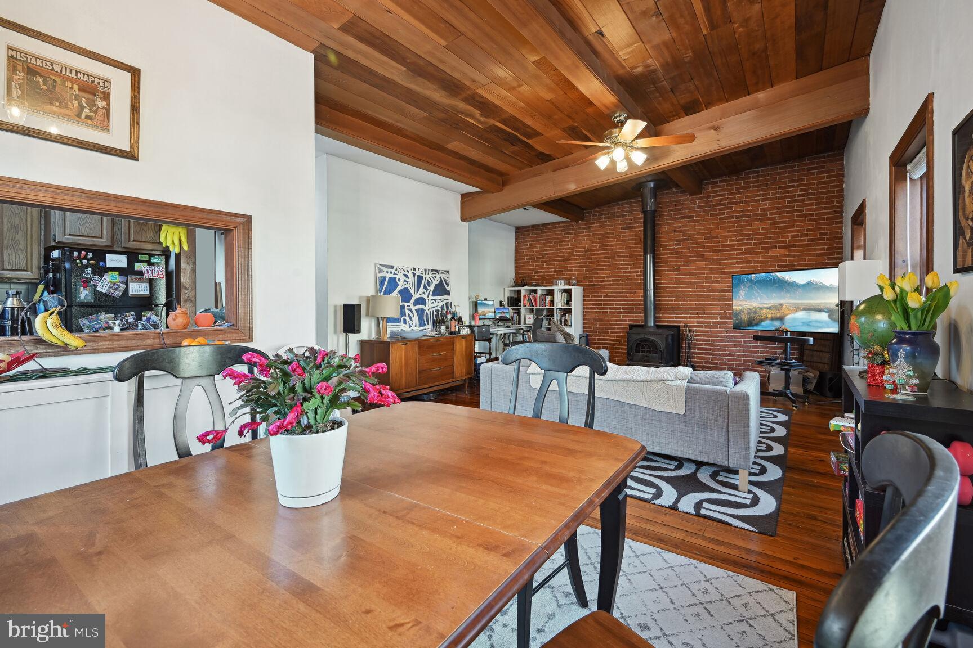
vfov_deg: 73.7
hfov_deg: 96.7
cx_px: 486
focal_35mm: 16
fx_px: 432
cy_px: 324
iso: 200
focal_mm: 16
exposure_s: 1/1.25
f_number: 9
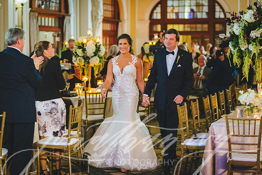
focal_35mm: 85
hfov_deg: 23.9
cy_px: 88
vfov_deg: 16.1
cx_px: 131
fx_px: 619
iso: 3200
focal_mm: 85
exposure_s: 1/125
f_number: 2.2
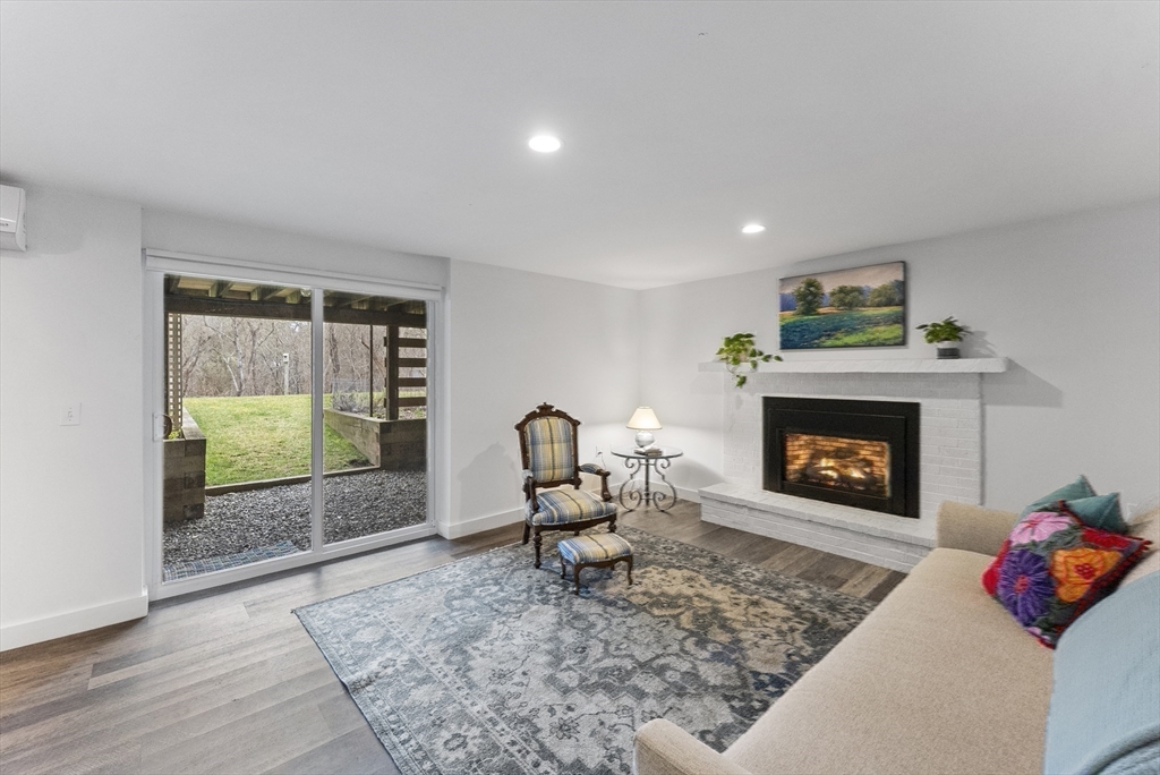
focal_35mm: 14
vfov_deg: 81.3
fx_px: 451
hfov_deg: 104.2
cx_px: 580
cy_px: 388
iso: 1600
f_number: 6.3
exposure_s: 1/40
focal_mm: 14
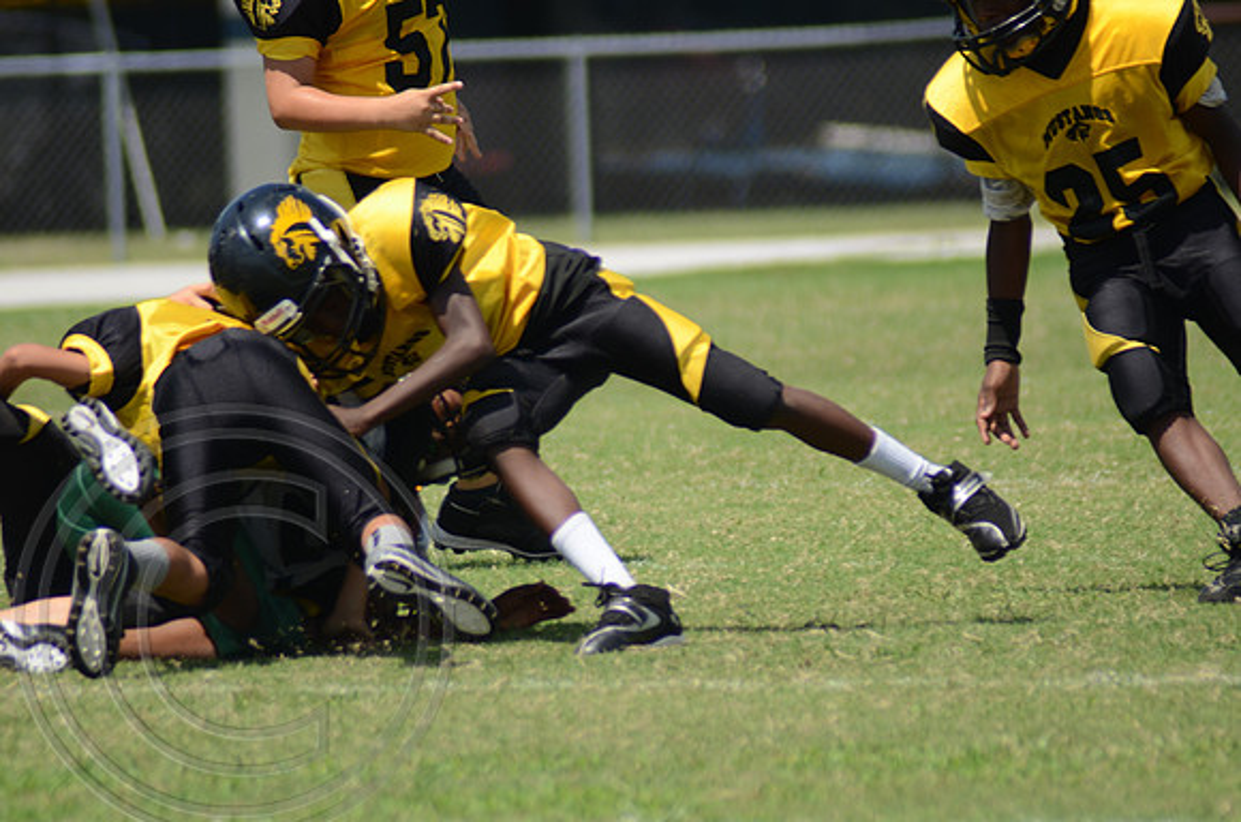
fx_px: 20638
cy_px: 411
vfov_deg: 2.3
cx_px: 620
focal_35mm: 600
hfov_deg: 3.4
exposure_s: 1/800
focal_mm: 400
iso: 200
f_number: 6.3
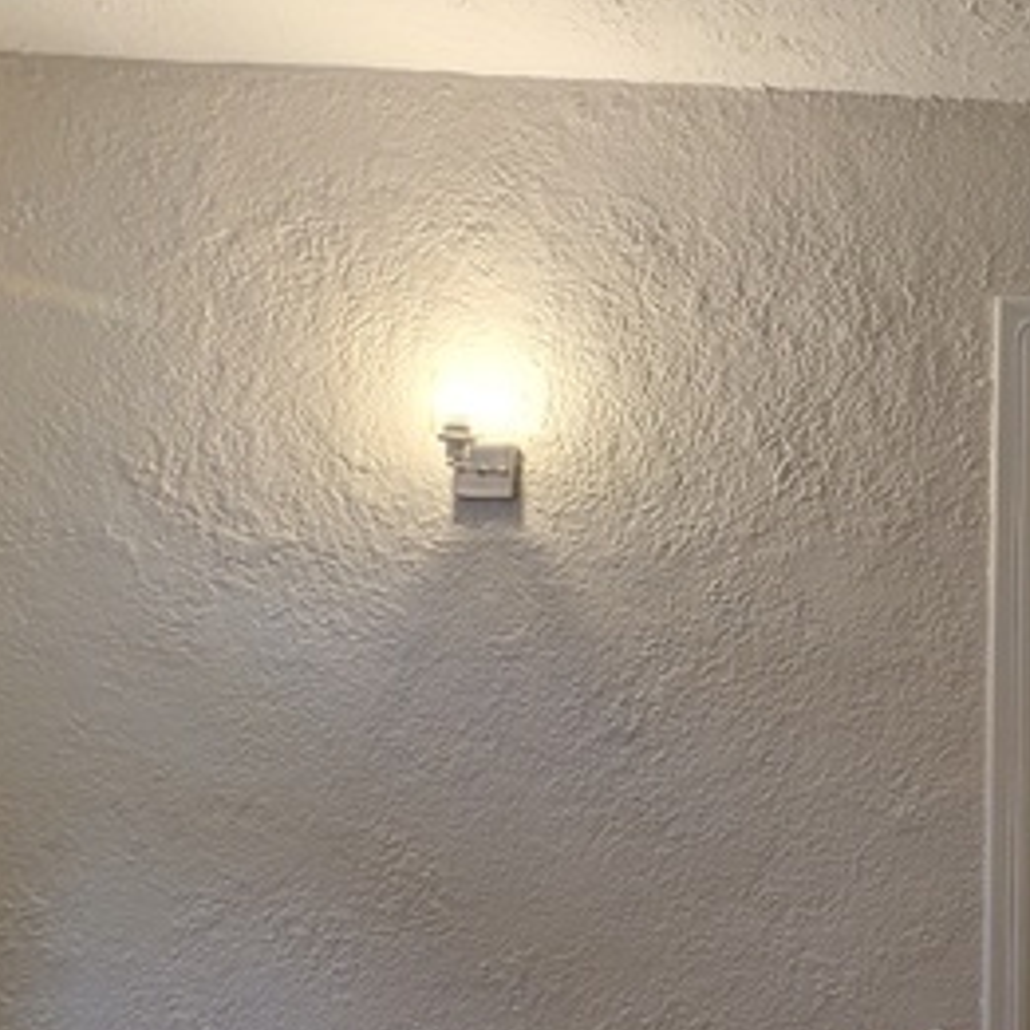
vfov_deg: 59.0
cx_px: 1152
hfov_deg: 44.1
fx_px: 909
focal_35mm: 27
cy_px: 556
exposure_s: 1/120
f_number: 1.7
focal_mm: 2.02
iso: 75
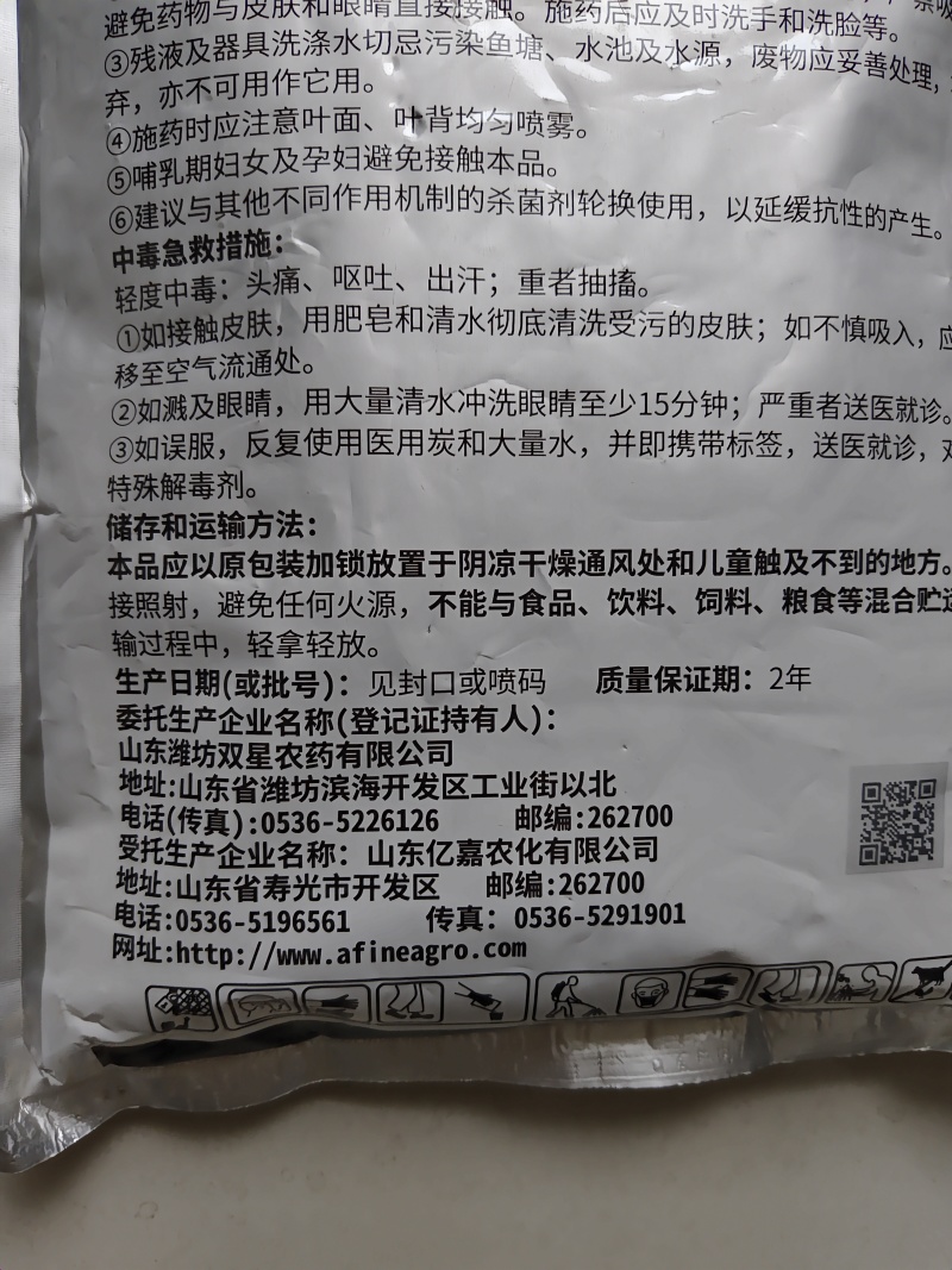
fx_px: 844
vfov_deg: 73.9
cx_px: 476
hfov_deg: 58.9
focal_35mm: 23
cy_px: 635
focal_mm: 5.56
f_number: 1.88
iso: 517
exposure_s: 1/100
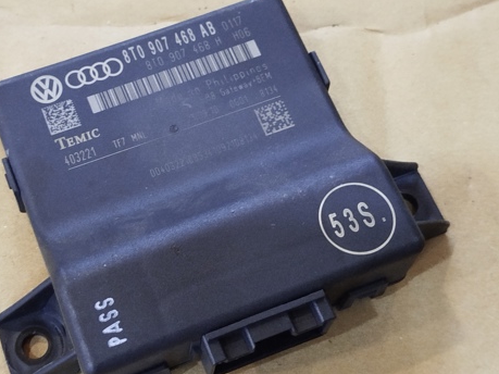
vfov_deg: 21.9
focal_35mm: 67
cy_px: 150
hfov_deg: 28.8
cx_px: 176
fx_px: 966
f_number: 1.7
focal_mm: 5.31
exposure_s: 1/33
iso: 500
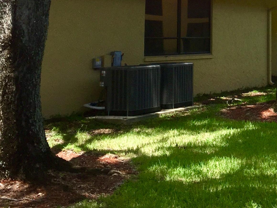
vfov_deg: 18.7
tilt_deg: +7.7
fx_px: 600
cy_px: -36
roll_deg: -0.2
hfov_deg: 24.8
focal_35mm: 75
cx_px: 274
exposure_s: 1/2198
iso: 32
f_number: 2.2
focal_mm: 4.15
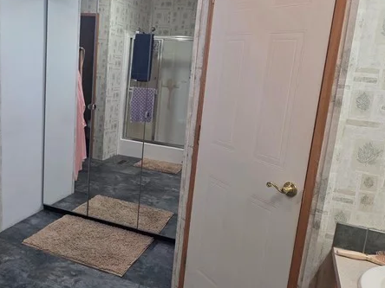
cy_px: 125
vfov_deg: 46.7
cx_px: 147
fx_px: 334
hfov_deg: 59.3
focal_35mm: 30
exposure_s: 1/120
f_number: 1.9
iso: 160
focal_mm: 2.2
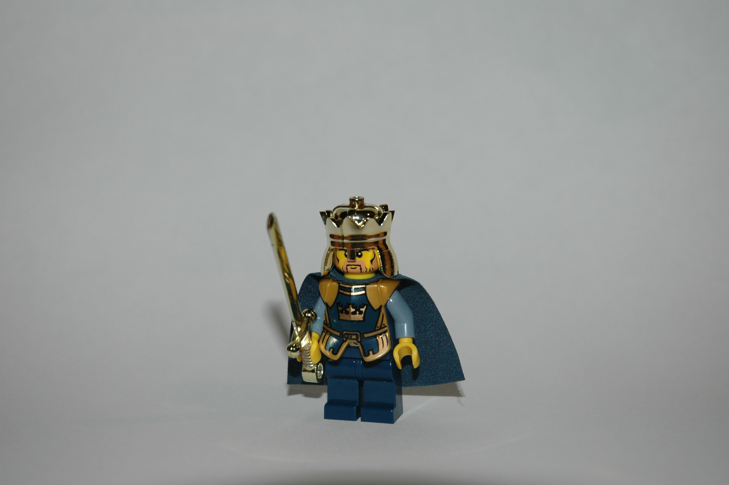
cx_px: 364
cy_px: 242
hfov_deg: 24.6
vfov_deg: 16.5
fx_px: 1669
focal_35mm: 82
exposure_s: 1/60
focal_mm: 55
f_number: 5.6
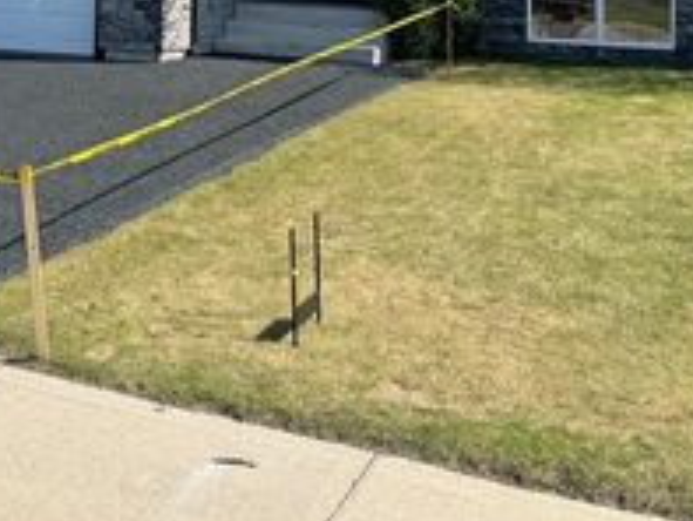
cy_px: -104
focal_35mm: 61
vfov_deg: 22.2
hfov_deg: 31.0
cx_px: 155
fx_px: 1222
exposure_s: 1/3247
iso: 80
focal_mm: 6.76
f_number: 1.78
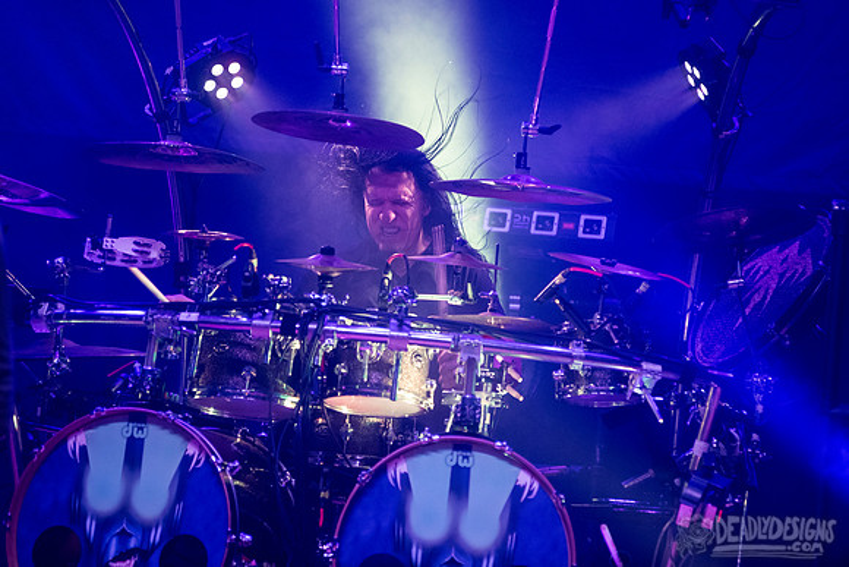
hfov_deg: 8.5
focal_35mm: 243
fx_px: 5734
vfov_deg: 5.7
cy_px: 222
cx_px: 458
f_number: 3.2
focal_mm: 200
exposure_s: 1/320
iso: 2500
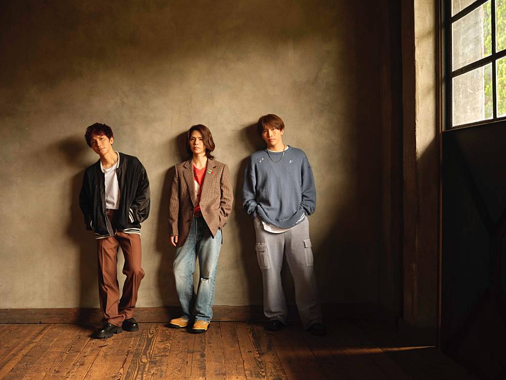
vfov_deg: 33.6
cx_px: 253
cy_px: 190
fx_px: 629
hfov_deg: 43.9
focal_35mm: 43
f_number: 4
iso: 1600
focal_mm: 54.1
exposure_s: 1/60
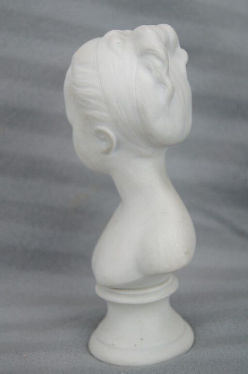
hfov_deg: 22.6
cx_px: 124
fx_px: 622
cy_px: 187
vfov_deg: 33.4
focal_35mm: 60
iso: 320
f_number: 5
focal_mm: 40
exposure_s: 1/160
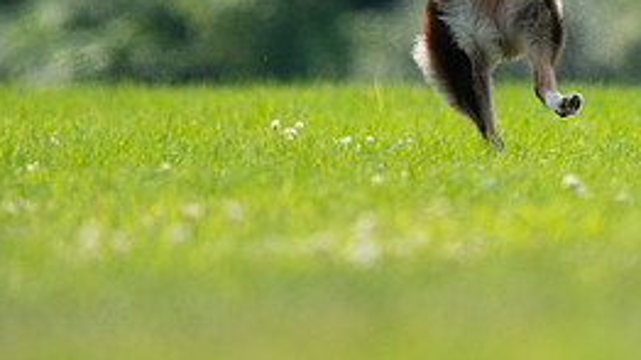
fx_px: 23679
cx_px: 413
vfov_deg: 0.9
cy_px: -65
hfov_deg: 1.6
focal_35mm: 1394
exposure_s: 1/4000
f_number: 6.3
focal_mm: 600
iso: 1600
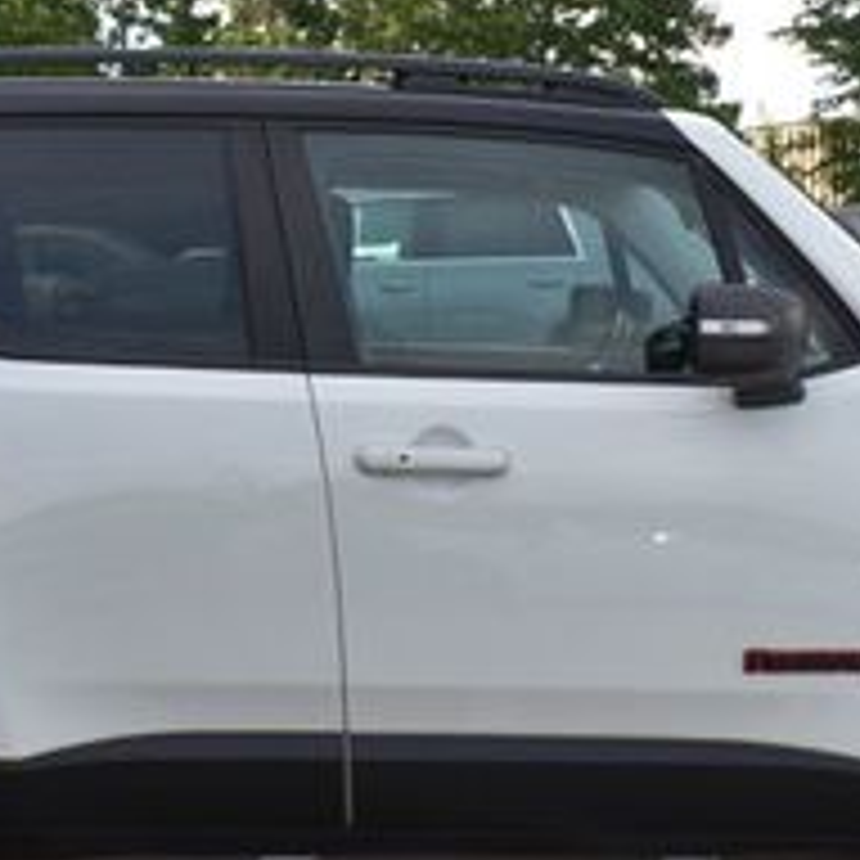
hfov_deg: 22.5
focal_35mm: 77
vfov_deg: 22.4
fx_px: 2164
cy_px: 324
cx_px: 383
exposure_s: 1/200
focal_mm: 18
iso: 400
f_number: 10
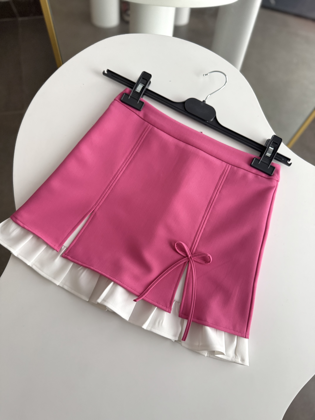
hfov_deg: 56.8
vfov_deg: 71.6
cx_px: 158
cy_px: 210
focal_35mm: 24
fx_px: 291
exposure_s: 1/60
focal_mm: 6.76
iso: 800
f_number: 1.78
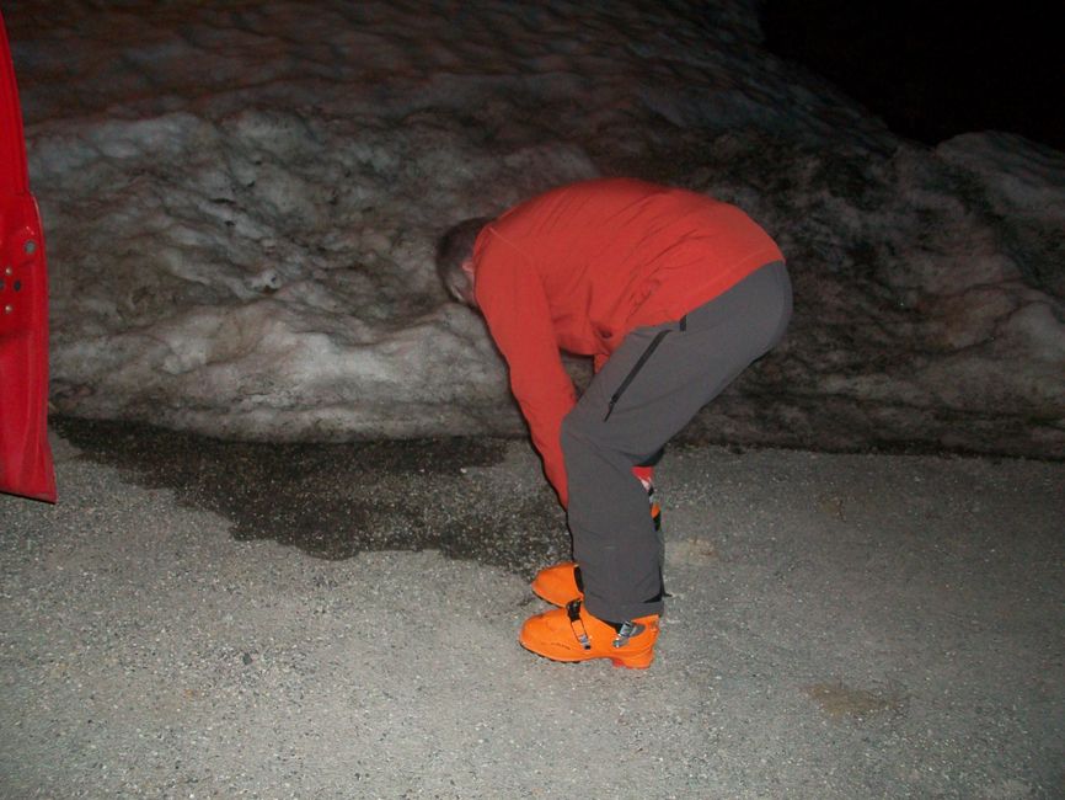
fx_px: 1046
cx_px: 532
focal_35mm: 34
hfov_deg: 53.9
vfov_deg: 41.8
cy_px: 400
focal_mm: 5.7
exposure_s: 1/60
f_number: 2.8
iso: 160
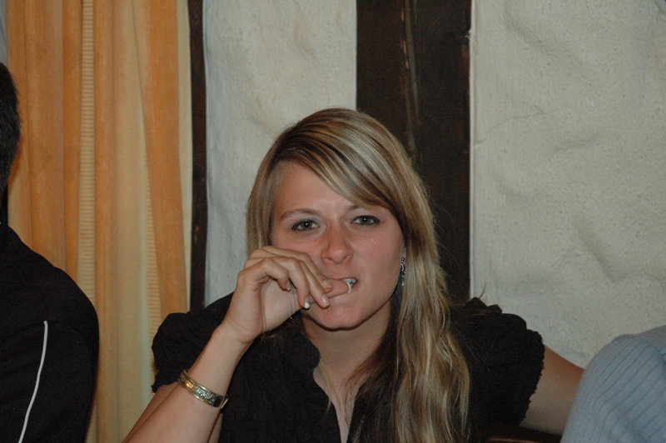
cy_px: 222
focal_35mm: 84
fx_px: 1553
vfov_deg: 16.2
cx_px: 333
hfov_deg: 24.2
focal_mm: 56
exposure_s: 1/60
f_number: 5
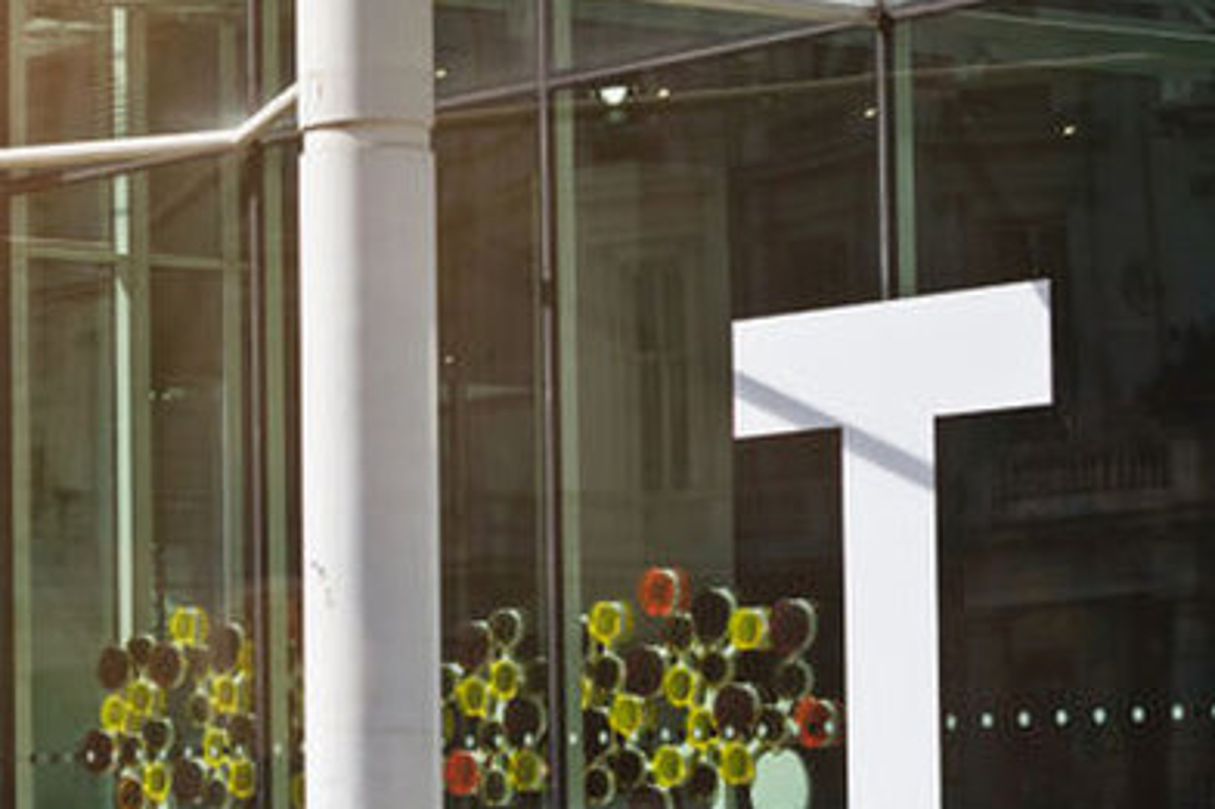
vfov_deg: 9.0
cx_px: -198
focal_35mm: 153
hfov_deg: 13.1
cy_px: 564
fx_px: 5161
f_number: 6.3
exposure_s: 1/800
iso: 200
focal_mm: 50
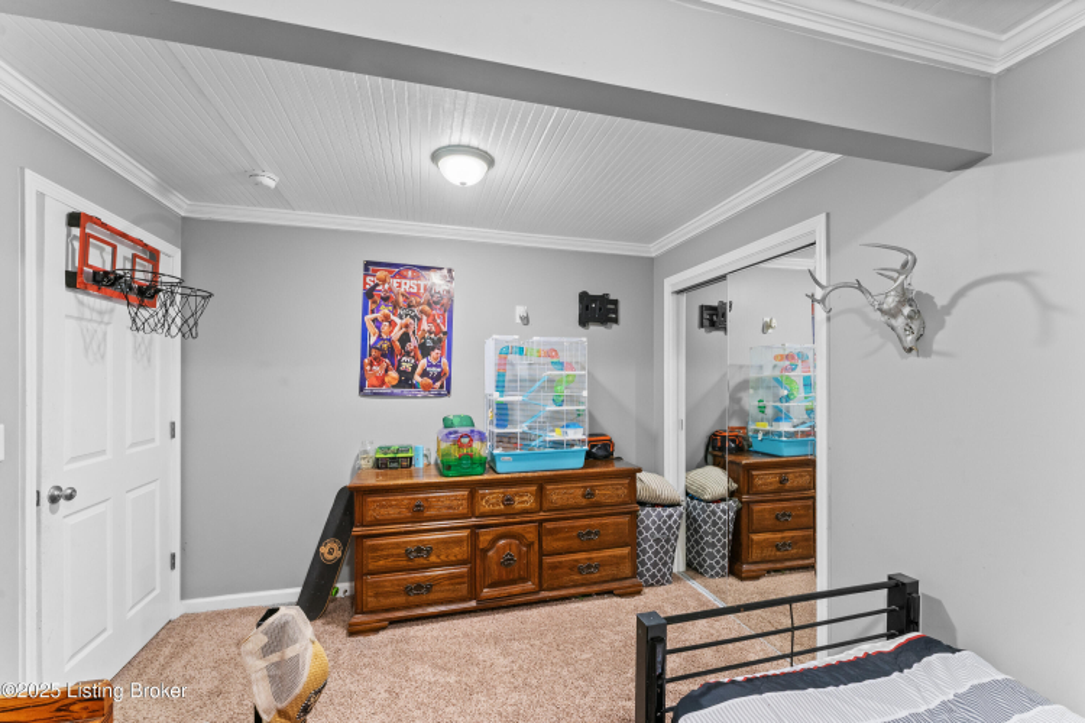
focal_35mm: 14
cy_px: 362
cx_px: 542
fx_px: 422
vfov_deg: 81.2
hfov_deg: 104.3
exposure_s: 1/1.25
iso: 200
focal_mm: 14
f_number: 10
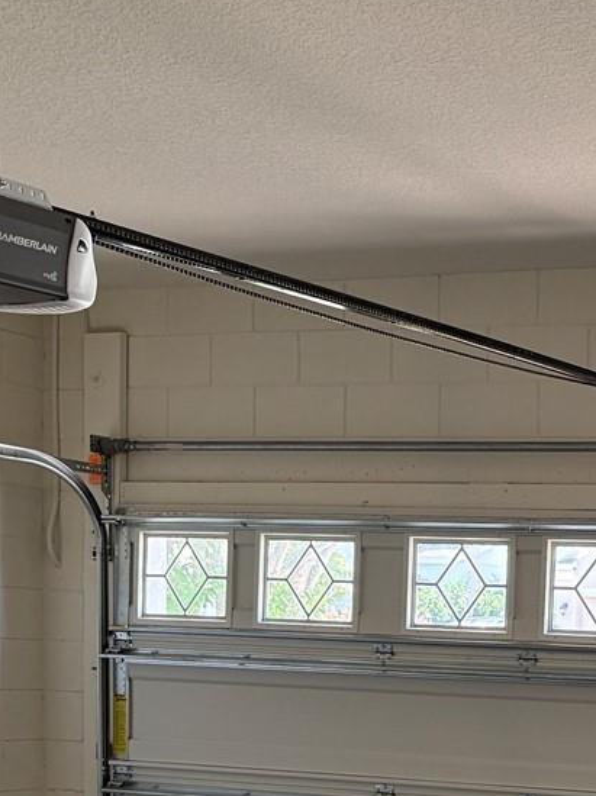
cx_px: 832
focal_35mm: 70
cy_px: 782
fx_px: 1609
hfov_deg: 19.0
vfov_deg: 26.4
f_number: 1.78
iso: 200
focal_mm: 6.76
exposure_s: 1/120
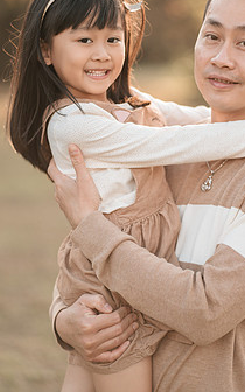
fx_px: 1239
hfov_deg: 11.3
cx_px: 166
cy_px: 142
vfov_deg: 17.9
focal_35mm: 116
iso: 80
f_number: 1.8
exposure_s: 1/400
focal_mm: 85
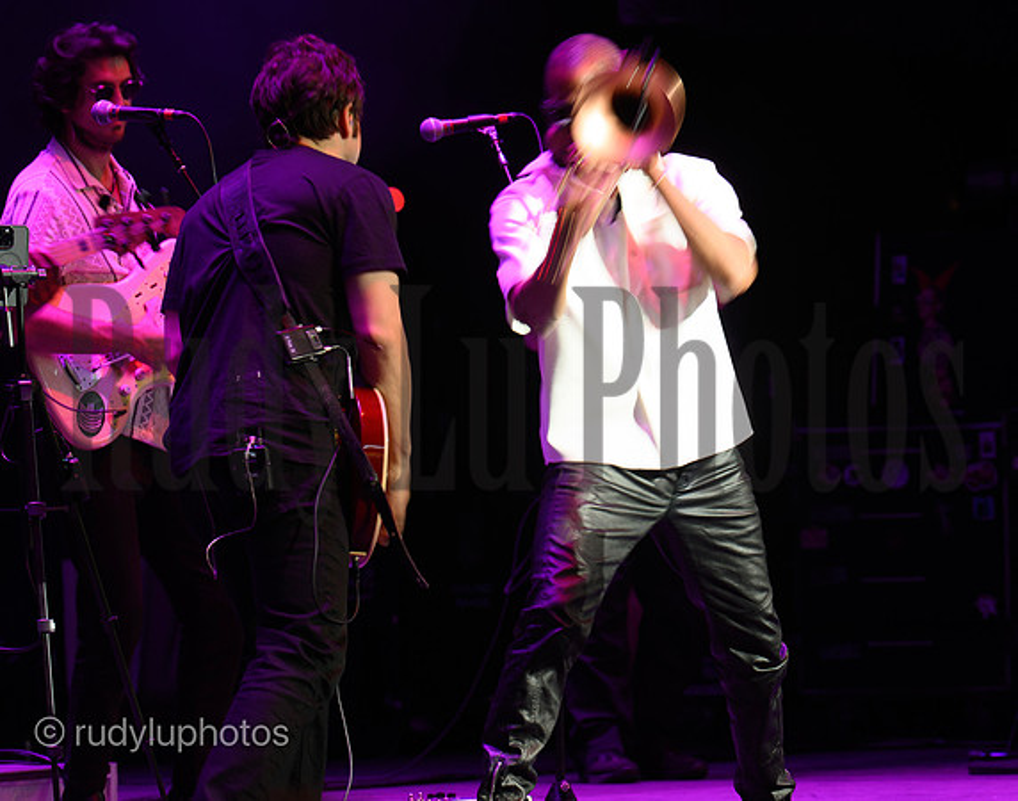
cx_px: 658
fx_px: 10978
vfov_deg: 4.2
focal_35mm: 367
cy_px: 361
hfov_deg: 5.3
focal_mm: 200
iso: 320
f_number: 6.3
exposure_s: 1/20
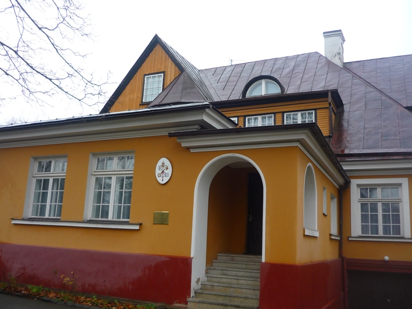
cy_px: 154
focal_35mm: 33
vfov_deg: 42.9
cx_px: 206
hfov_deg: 55.4
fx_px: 393
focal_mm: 5.5
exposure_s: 1/80
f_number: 2.8
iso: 100
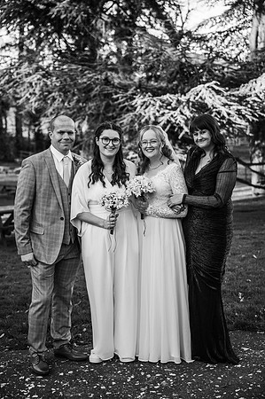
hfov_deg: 24.1
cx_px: 132
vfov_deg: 35.7
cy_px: 200
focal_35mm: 56
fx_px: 620
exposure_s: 1/500
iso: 100
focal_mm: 56
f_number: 2.8
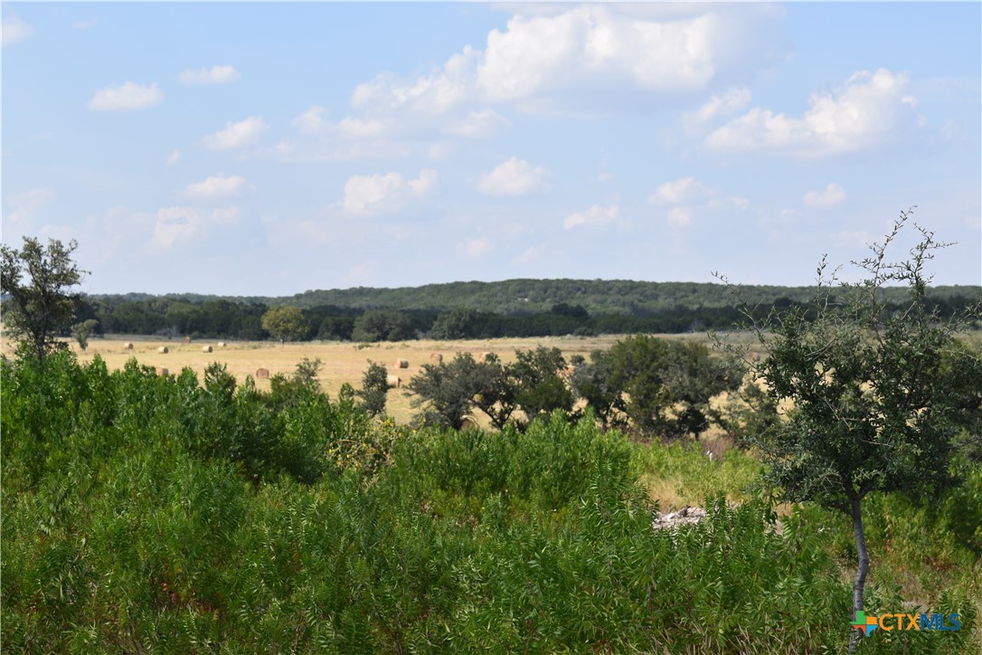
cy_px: 328
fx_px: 2128
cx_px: 491
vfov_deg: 17.5
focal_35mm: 78
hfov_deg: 26.0
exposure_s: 1/250
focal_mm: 52
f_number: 8
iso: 100
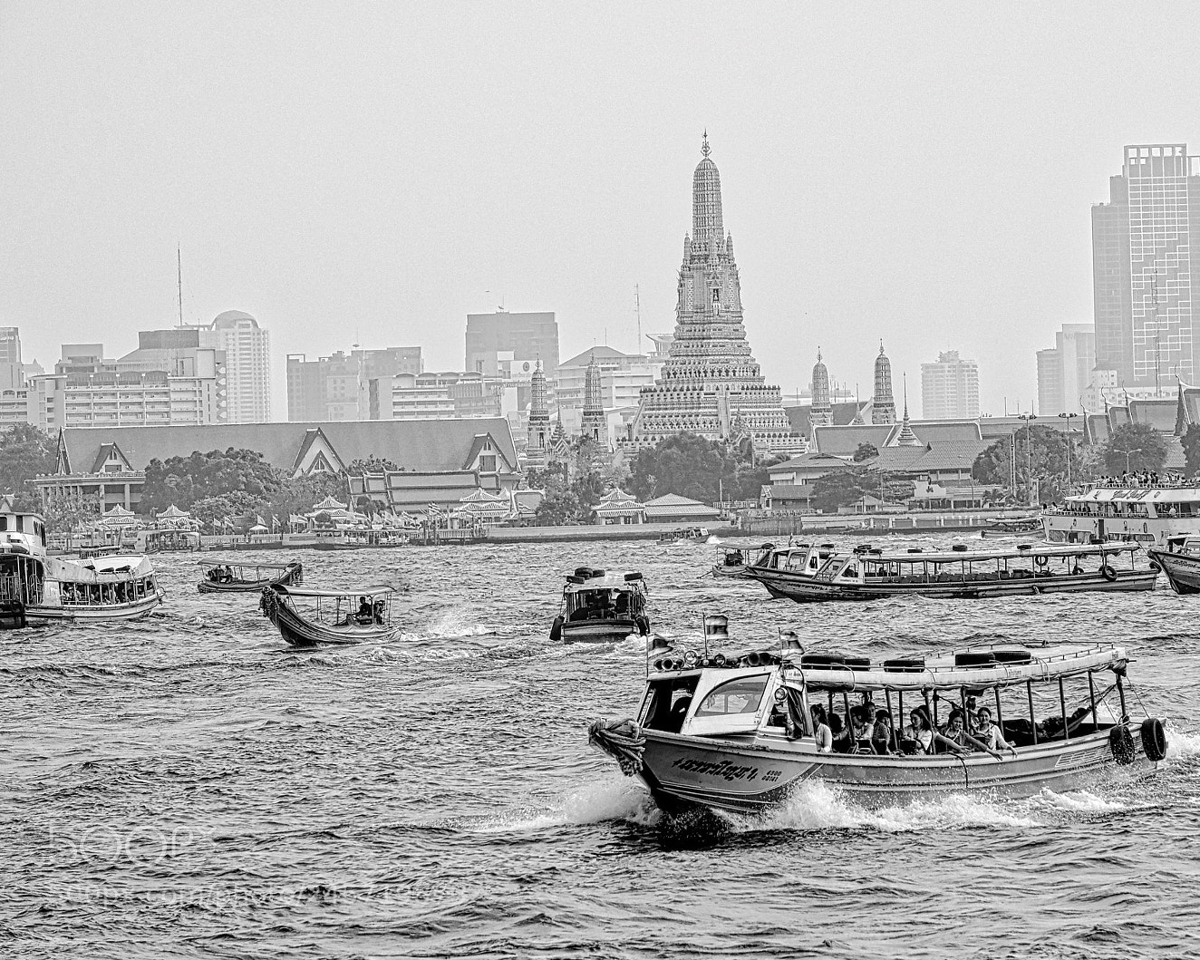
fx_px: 8132
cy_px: 482
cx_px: 717
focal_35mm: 229
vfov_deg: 6.8
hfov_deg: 8.4
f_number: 10
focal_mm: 134.5
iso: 200
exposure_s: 1/340
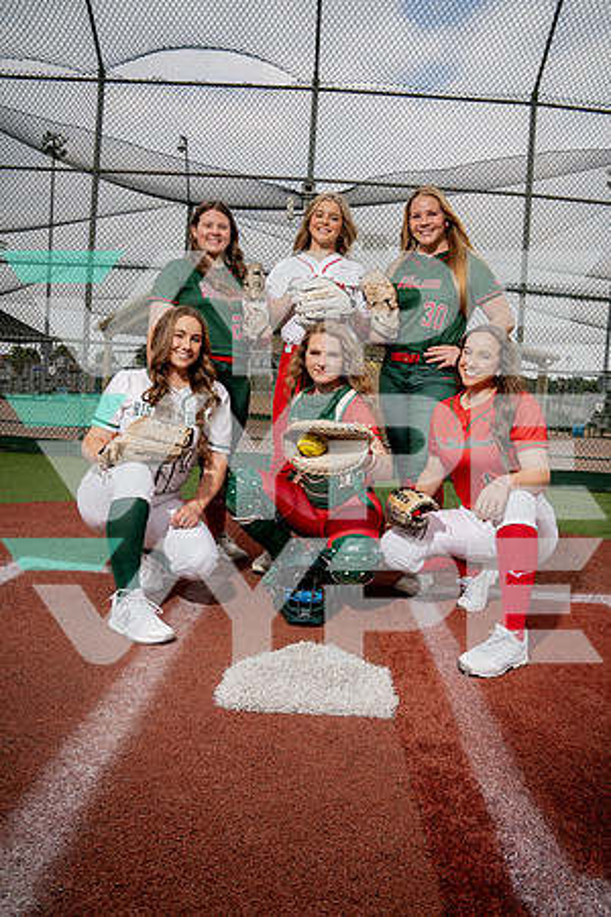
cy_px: 458
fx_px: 611
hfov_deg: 53.1
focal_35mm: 24
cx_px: 306
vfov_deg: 73.7
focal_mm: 24
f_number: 7.1
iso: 100
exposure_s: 1/250
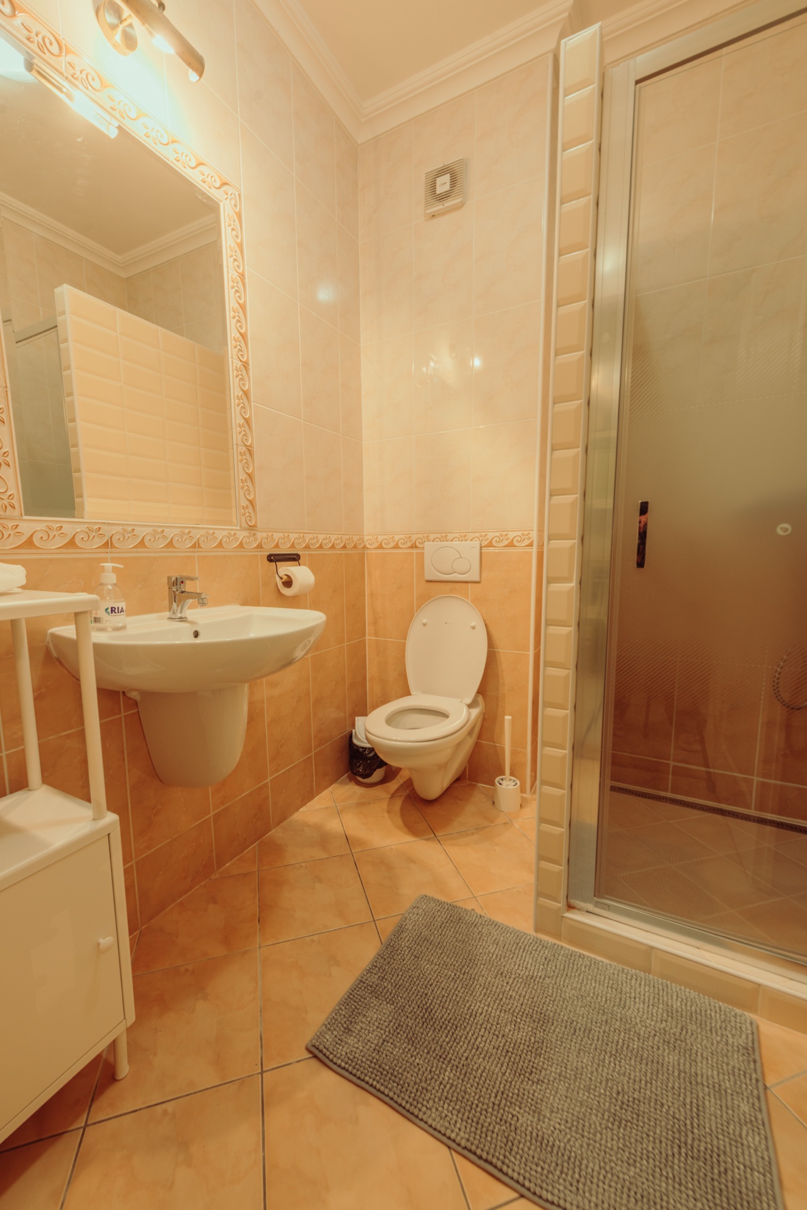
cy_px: 605
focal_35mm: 14
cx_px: 404
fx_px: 471
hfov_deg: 81.2
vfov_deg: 104.3
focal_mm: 14
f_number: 10
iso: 100
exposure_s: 1/1.25
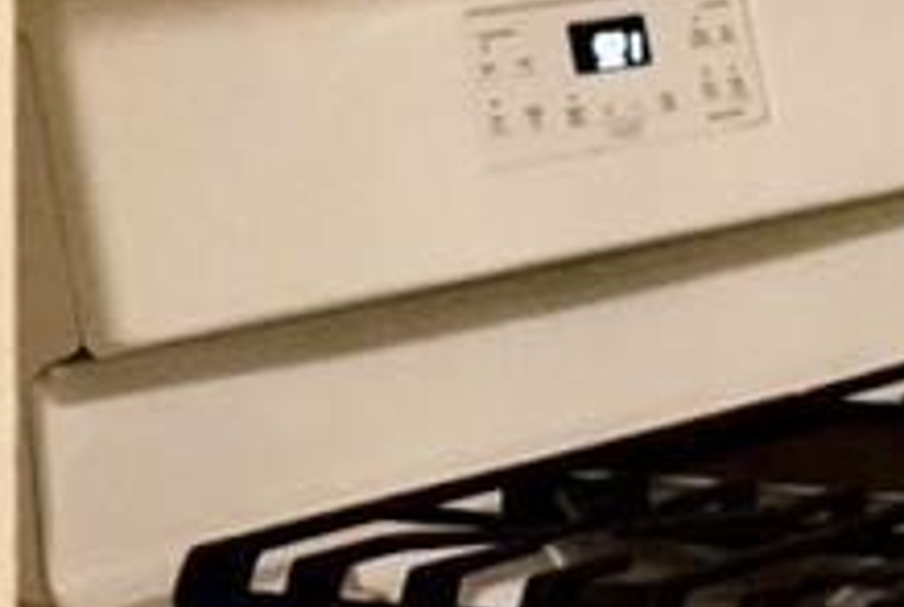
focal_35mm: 168
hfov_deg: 11.9
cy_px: -388
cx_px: 1156
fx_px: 4227
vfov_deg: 8.0
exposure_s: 1/160
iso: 5000
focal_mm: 24
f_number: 4
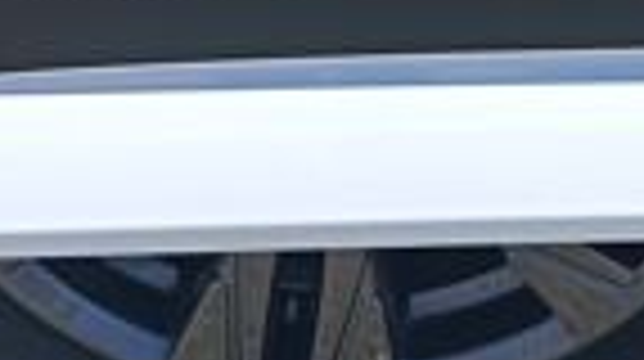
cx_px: 486
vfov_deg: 9.5
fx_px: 2064
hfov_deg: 17.6
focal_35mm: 121
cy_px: -270
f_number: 1.75
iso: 101
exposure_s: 1/746
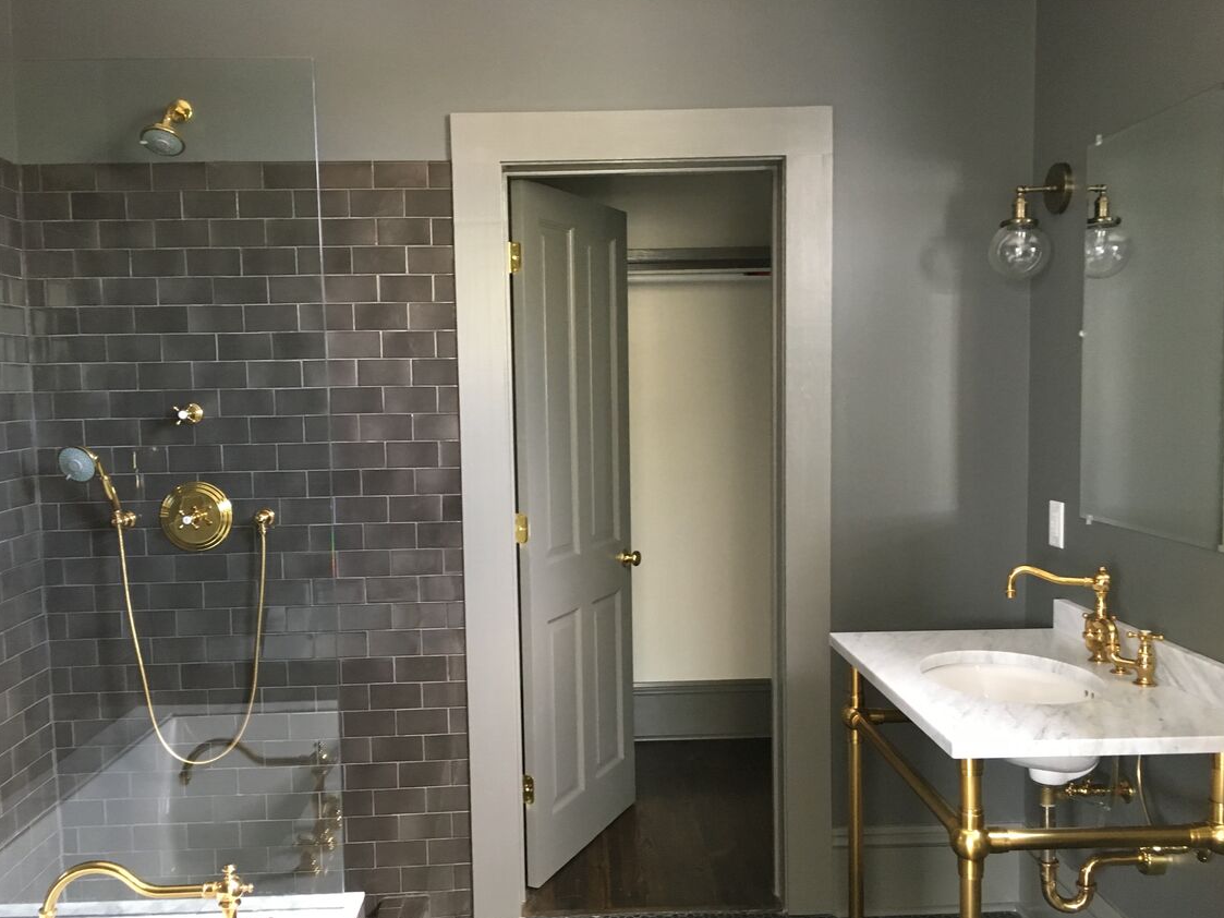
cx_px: 597
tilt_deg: -6.3
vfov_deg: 45.4
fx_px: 1096
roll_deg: +0.9
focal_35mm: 31
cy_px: 483
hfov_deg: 58.3
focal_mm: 4.15
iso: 200
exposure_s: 1/24
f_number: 2.2
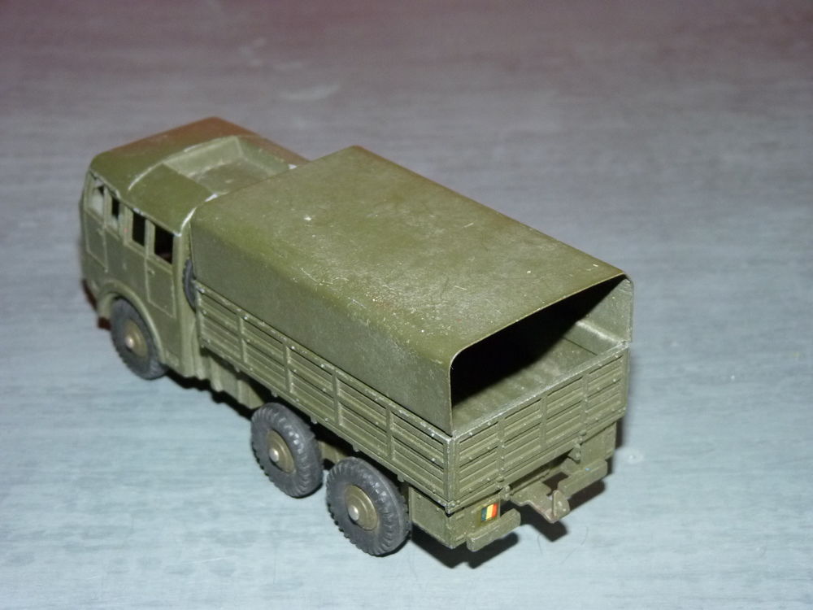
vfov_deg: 22.6
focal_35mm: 65
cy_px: 305
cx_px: 406
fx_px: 1527
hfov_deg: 29.8
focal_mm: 11.5
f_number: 3.4
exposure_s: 1/60
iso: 320
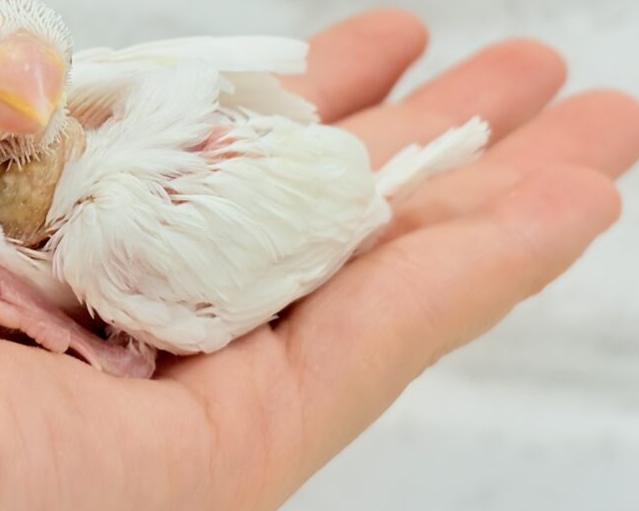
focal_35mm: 95
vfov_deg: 16.0
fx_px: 1797
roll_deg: -4.3
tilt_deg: +0.1
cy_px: 72
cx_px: 180
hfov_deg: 20.1
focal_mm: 5.96
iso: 50
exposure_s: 1/100
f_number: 1.6
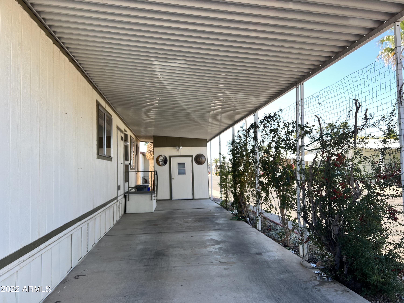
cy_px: 152
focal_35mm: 26
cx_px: 202
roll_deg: +1.6
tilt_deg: +3.7
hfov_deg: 67.3
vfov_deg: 53.1
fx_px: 303
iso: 50
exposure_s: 1/367
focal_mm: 5.7
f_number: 1.5
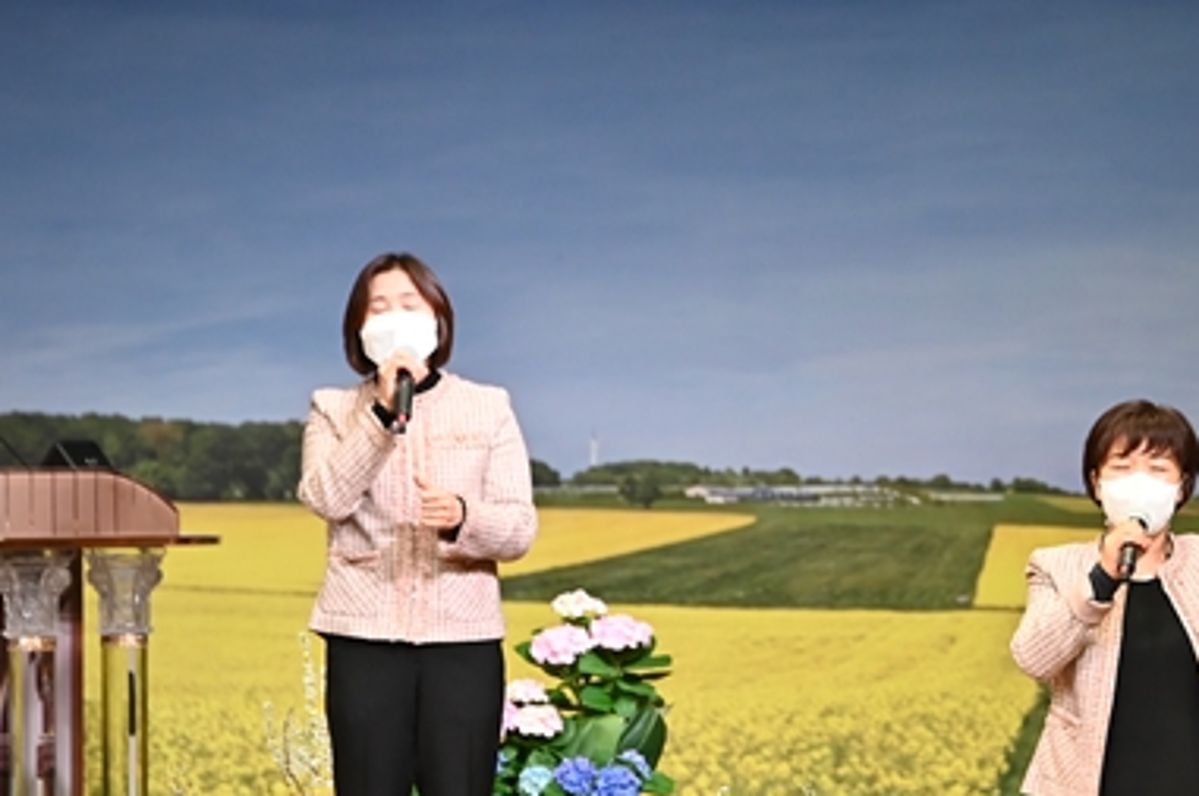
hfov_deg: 4.9
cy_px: 522
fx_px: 13970
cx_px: 1123
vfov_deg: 3.3
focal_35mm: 420
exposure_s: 1/400
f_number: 2.8
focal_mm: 200
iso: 1600
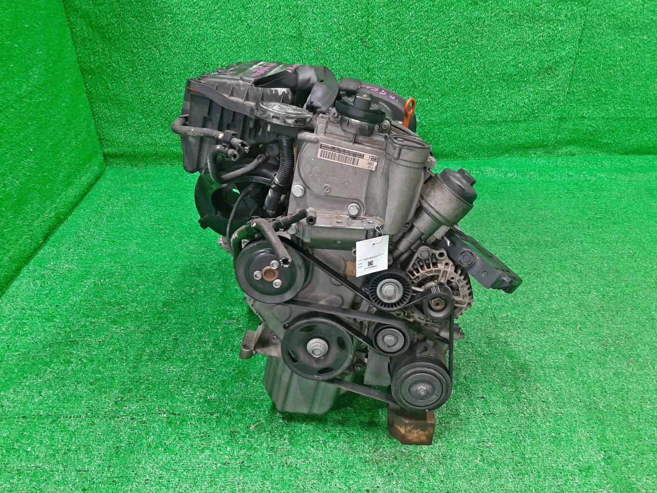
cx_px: 339
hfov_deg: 65.3
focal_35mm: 27
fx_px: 512
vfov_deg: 51.3
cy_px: 238
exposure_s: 1/50
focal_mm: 3.93
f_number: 1.7
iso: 174
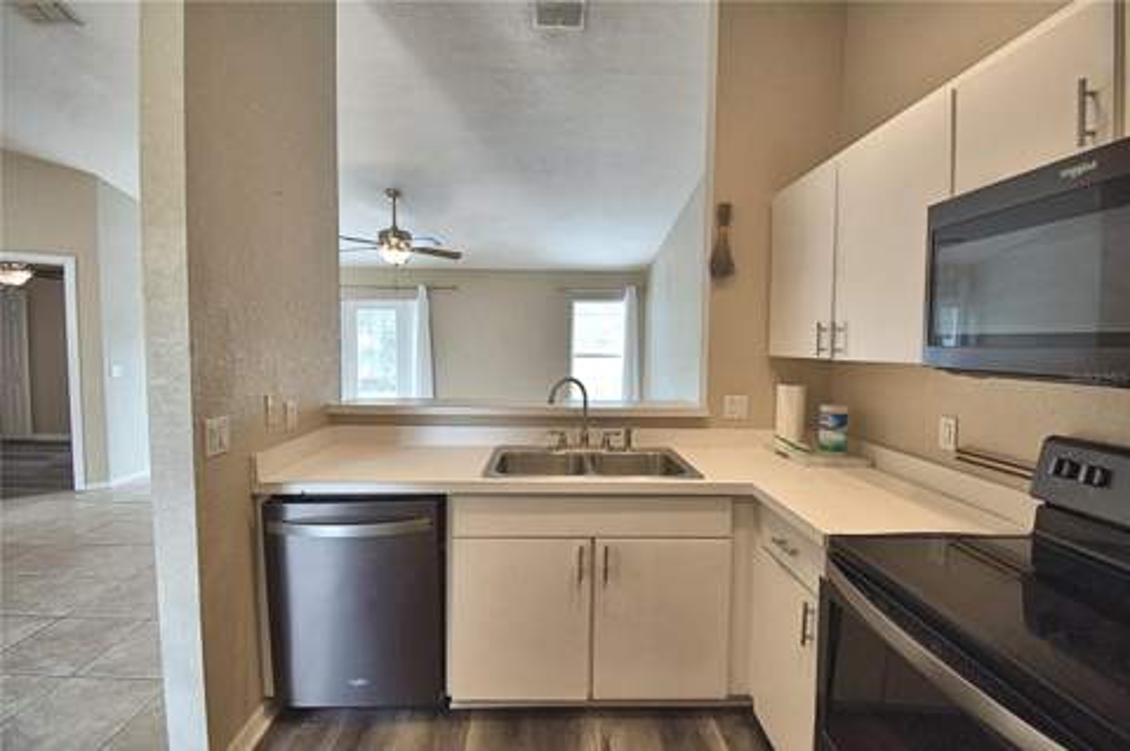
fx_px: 470
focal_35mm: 15
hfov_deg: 100.4
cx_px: 565
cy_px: 376
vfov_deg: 77.2
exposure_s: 1/60
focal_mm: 10
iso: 400
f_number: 4.5
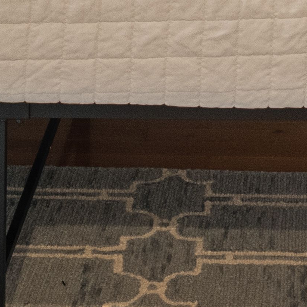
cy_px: -451
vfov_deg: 10.7
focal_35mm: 136
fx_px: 1370
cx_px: 252
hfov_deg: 12.7
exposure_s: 1.6
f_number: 11
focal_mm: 16.8
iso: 1600
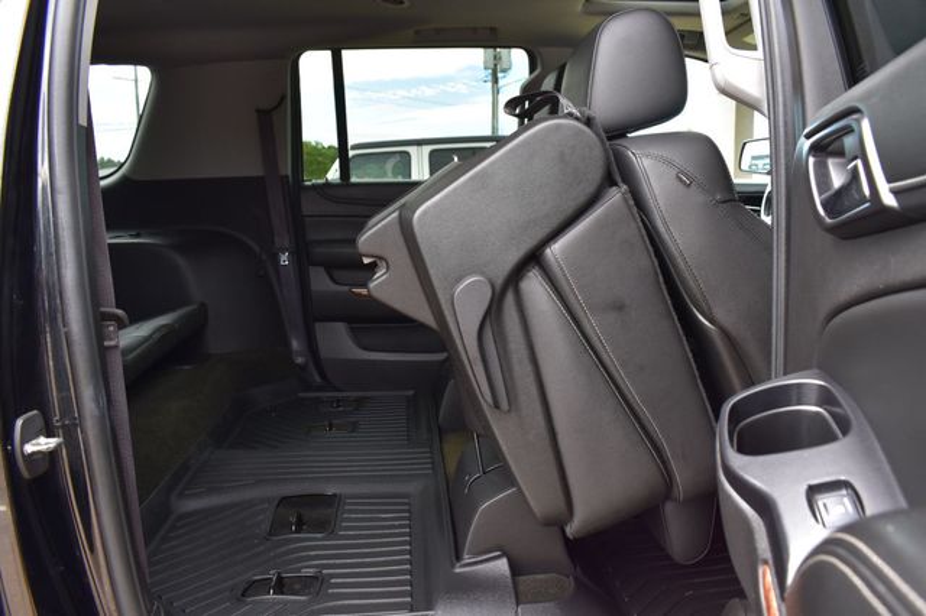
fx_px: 694
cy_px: 308
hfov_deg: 67.4
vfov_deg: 47.9
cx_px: 463
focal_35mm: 27
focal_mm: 18
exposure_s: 1/60
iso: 400
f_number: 8
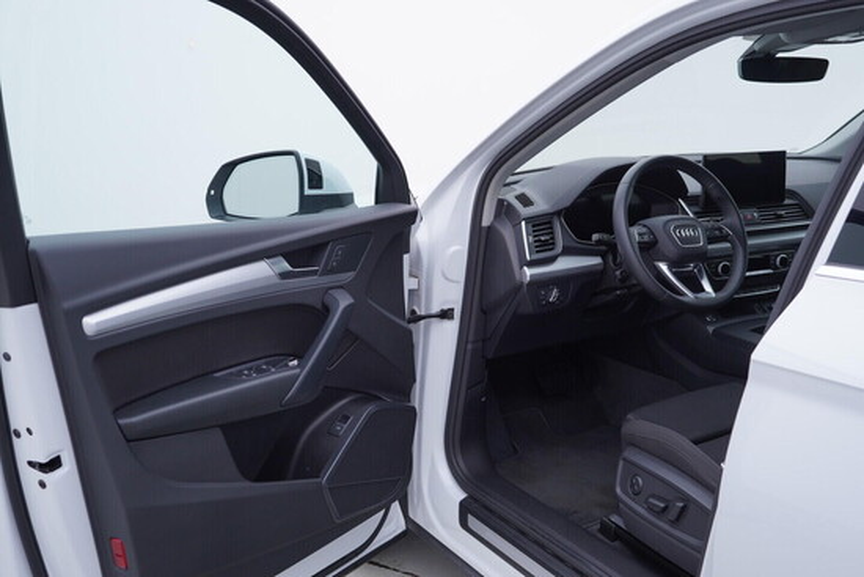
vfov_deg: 36.9
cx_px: 432
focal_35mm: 36
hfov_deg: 53.1
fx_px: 864
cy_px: 288
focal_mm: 24
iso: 125
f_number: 3.5
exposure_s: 1/60
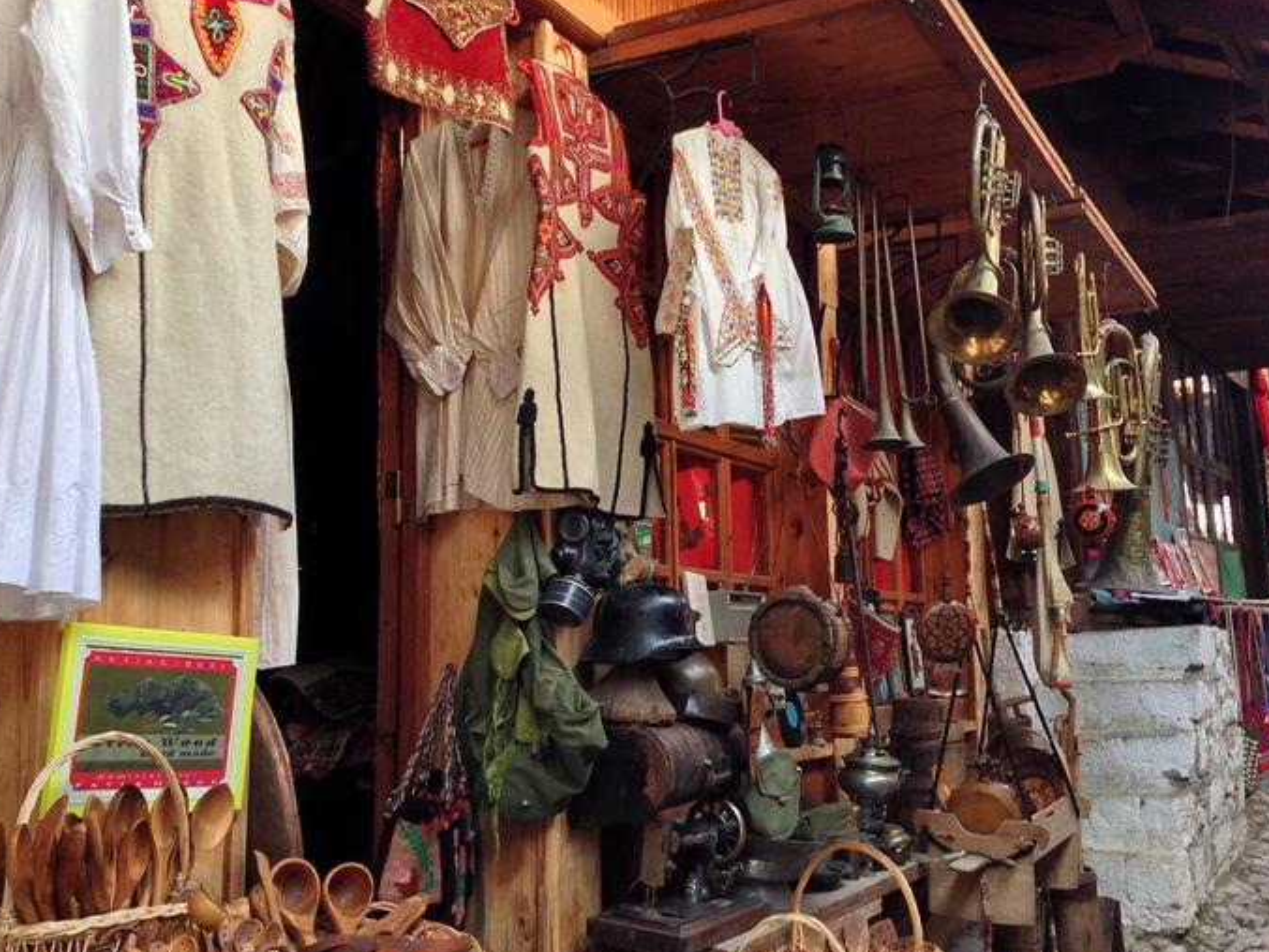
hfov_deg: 47.8
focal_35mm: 39
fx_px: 1430
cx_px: 662
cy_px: 433
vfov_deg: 36.8
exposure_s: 1/120
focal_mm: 4.12
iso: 80
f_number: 2.4
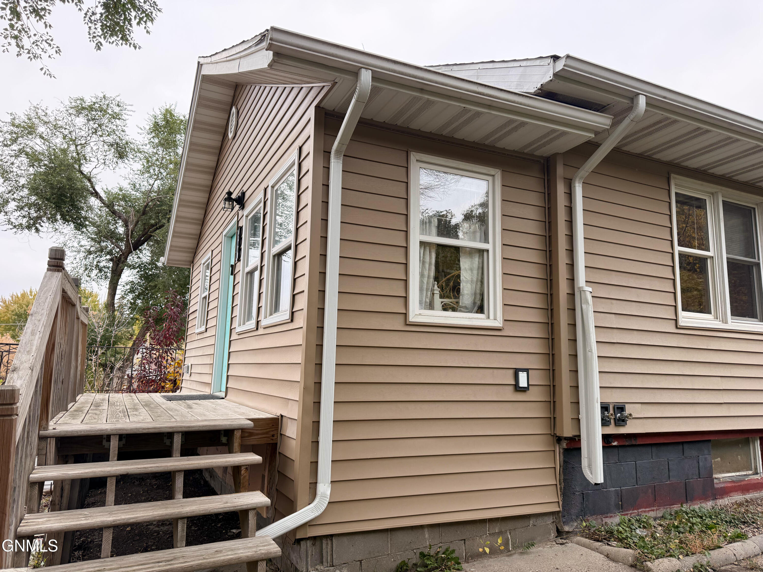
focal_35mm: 24
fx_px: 529
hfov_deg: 71.6
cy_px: 286
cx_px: 382
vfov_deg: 56.8
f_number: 1.78
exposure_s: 1/246
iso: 100
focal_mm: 6.76
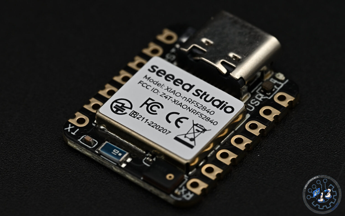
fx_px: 1016
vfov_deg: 12.1
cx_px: 171
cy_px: 111
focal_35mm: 108
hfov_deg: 19.3
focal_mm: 105
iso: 400
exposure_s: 1/60
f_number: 14
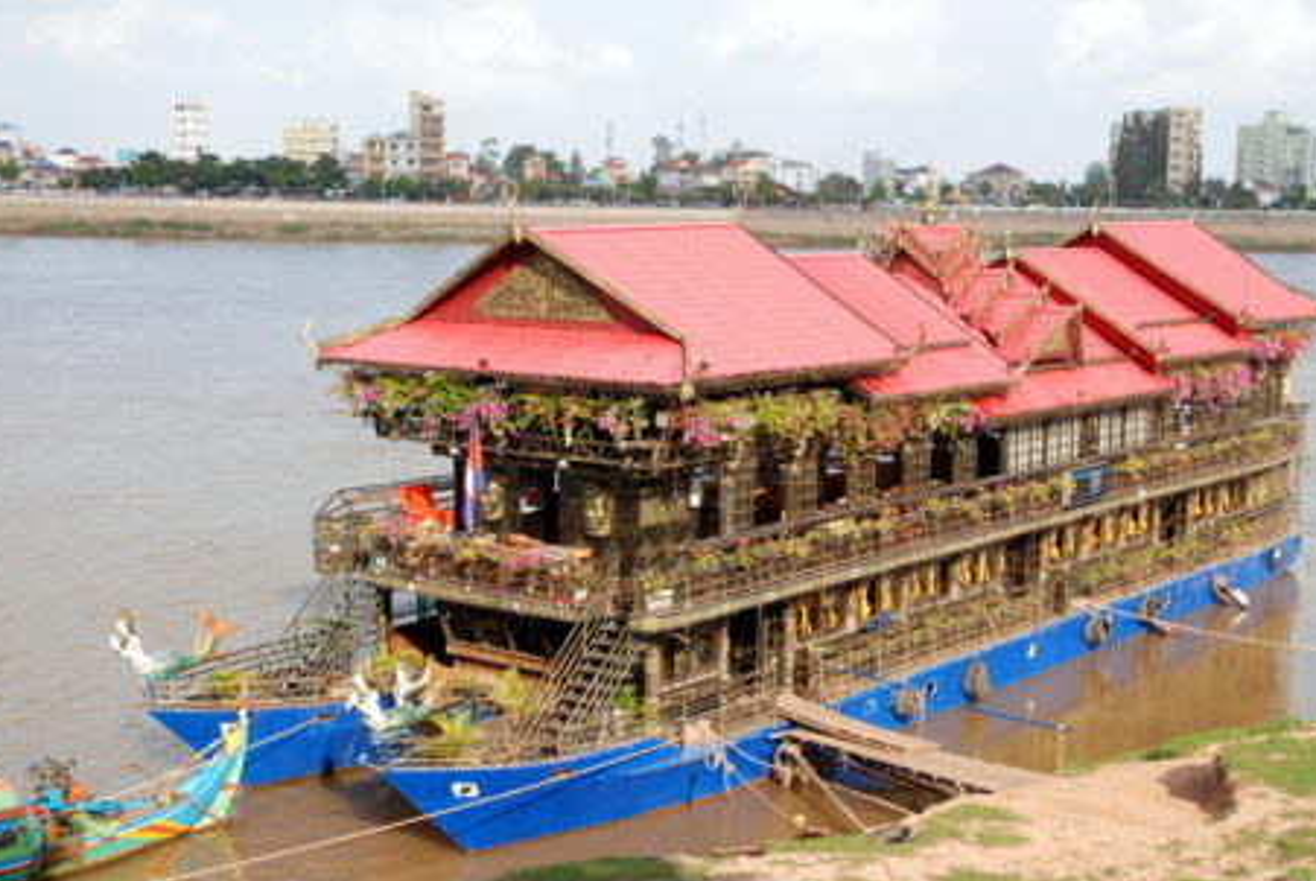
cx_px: 709
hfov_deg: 38.4
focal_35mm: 52
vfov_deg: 26.3
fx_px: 1887
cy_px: 486
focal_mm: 31
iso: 400
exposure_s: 1/320
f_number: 9
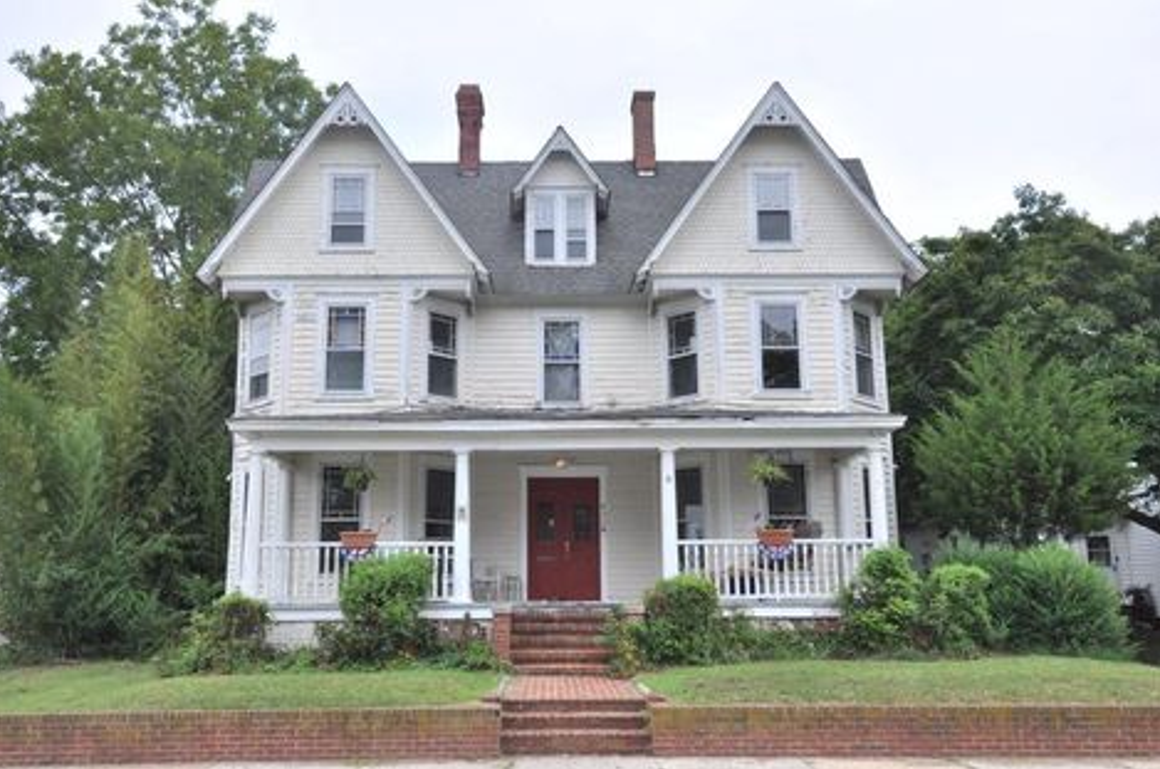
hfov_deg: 58.8
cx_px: 561
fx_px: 1029
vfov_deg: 41.0
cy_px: 408
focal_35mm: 32
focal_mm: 20
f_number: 9
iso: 200
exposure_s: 1/320
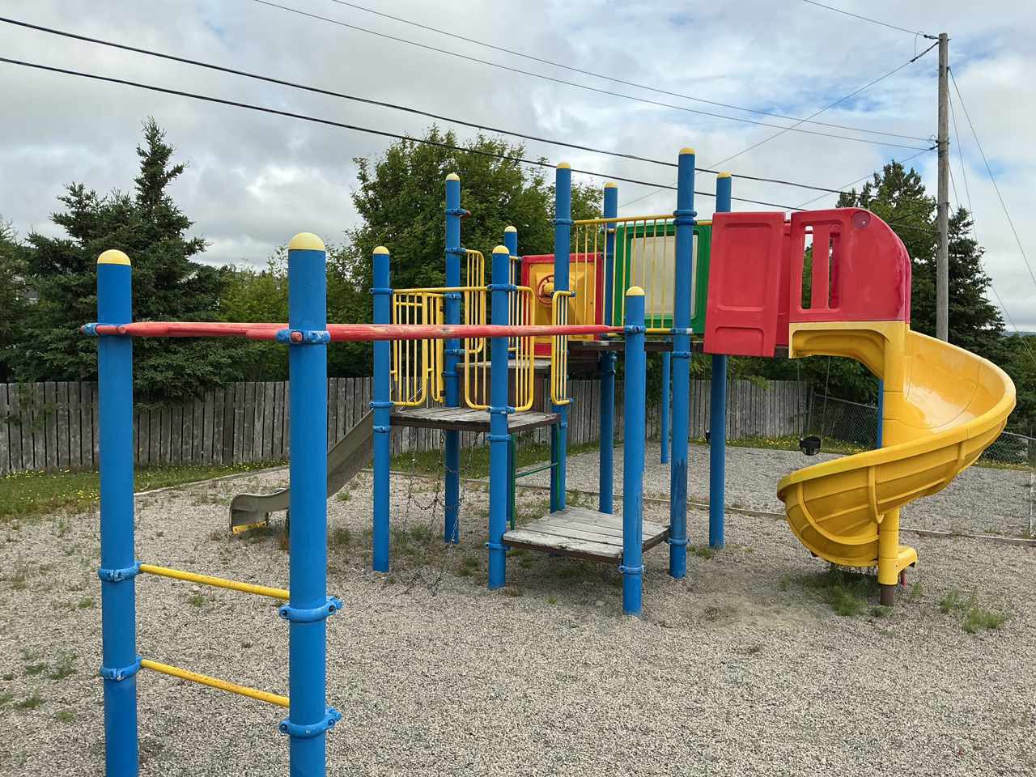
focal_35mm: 29
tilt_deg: -2.3
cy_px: 388
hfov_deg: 61.7
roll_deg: +1.3
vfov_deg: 48.2
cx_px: 518
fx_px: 868
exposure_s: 1/1848
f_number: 1.8
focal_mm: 3
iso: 25
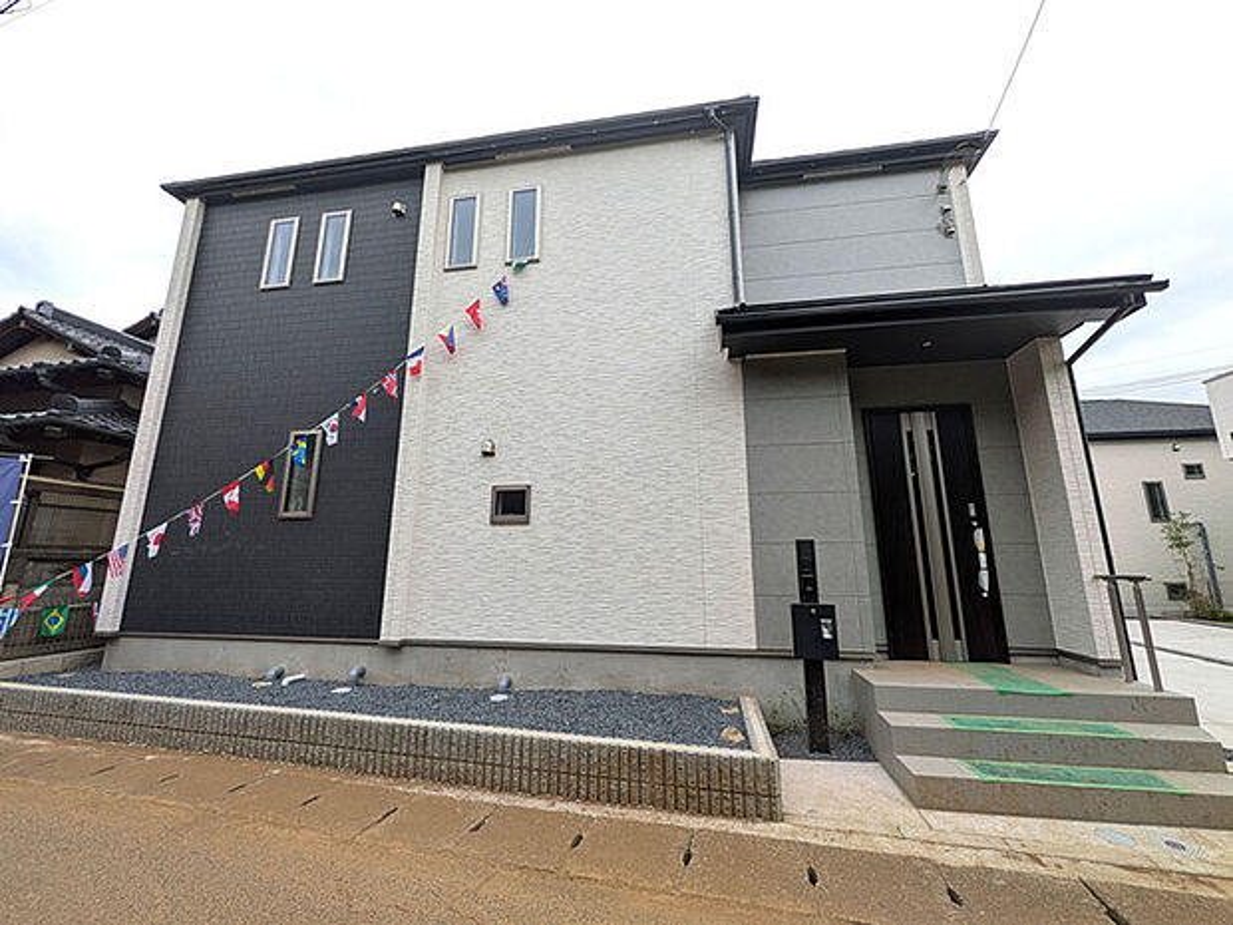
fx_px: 499
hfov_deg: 102.1
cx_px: 616
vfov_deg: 85.7
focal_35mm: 14
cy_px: 462
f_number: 2.2
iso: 50
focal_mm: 1.83
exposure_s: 1/469
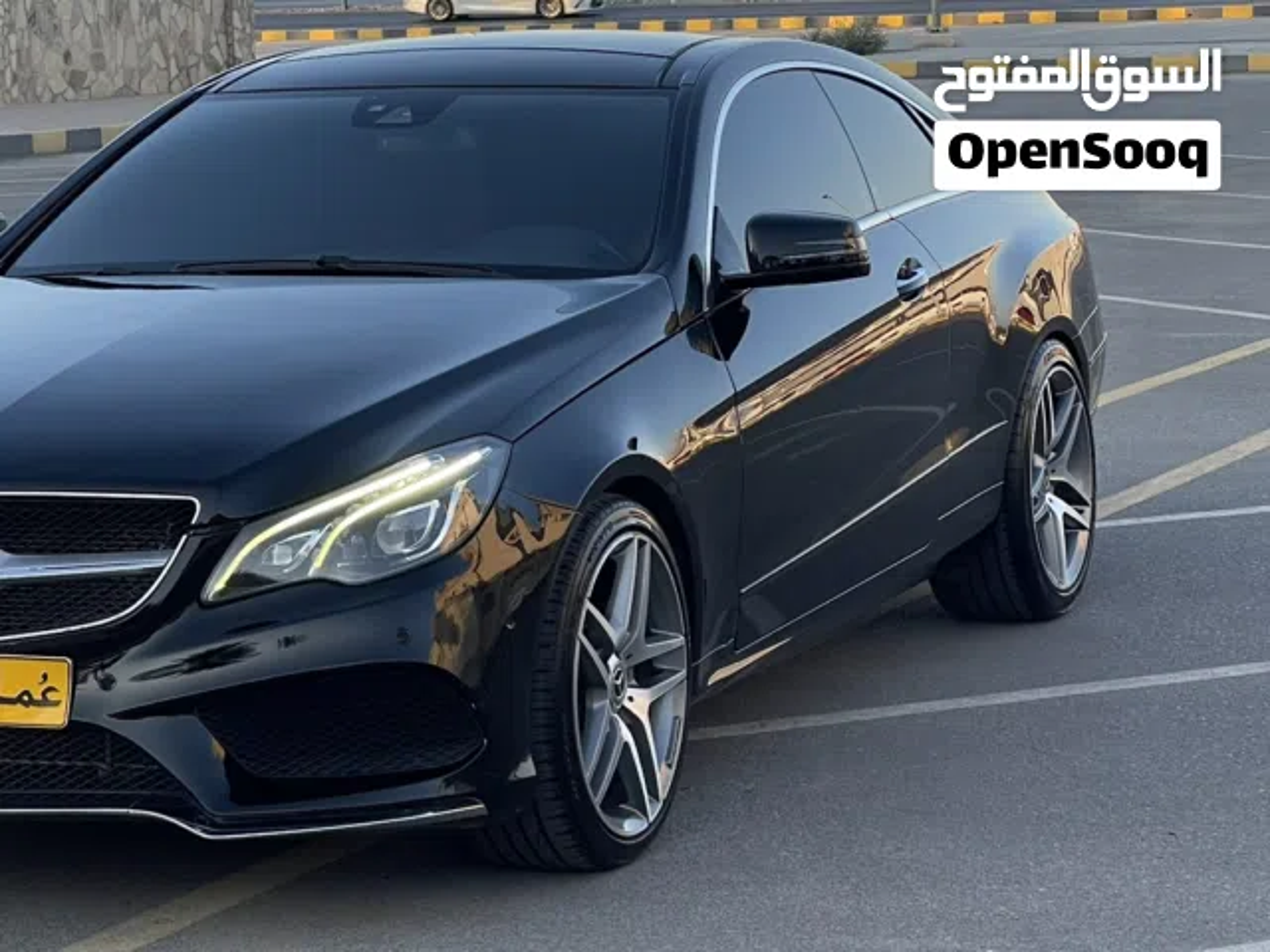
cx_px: 635
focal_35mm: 64
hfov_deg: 30.3
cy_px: 476
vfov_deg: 22.9
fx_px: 2348
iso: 20
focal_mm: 7.5
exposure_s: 1/225
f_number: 2.2
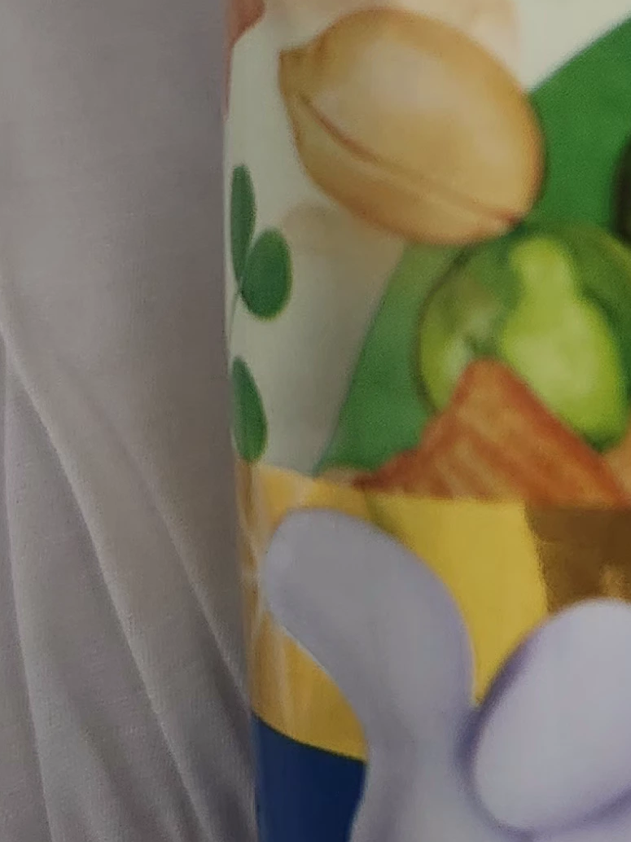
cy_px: 335
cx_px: 785
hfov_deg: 15.9
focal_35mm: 89
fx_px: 2164
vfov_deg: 22.0
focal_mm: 5.4
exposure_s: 1/60
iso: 500
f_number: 1.8
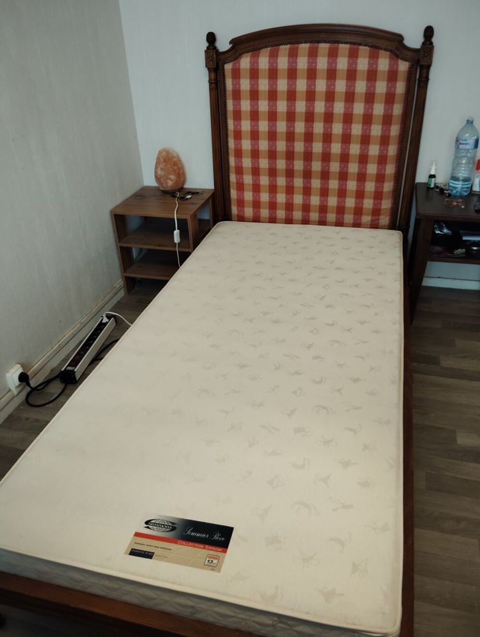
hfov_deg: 49.9
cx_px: 240
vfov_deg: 63.4
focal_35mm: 28
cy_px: 318
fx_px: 516
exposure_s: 1/33.3
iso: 727
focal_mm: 4.22
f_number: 1.8
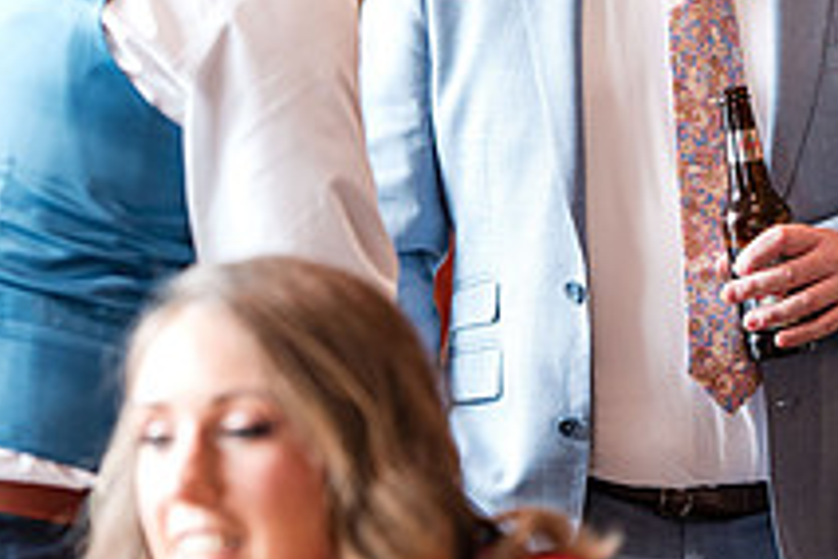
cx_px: 637
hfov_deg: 8.9
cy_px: -77
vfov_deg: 5.9
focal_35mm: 231
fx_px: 5377
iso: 1000
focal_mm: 85
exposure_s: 1/250
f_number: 2
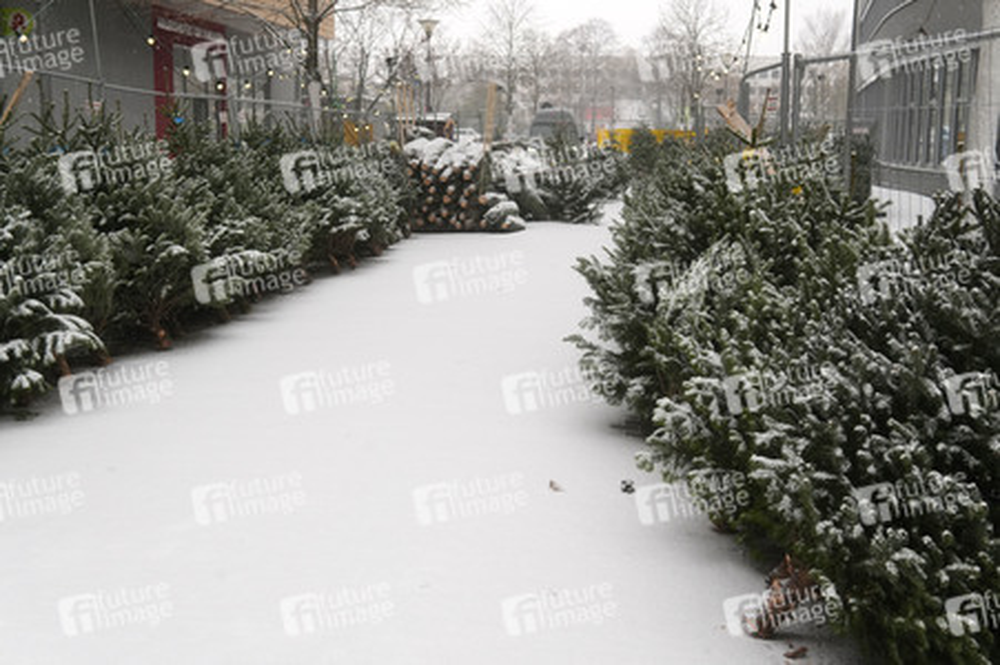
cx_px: 500
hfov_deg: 43.6
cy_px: 332
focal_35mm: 45
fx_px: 1249
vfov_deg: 29.8
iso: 640
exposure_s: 1/400
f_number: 4.5
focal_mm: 30
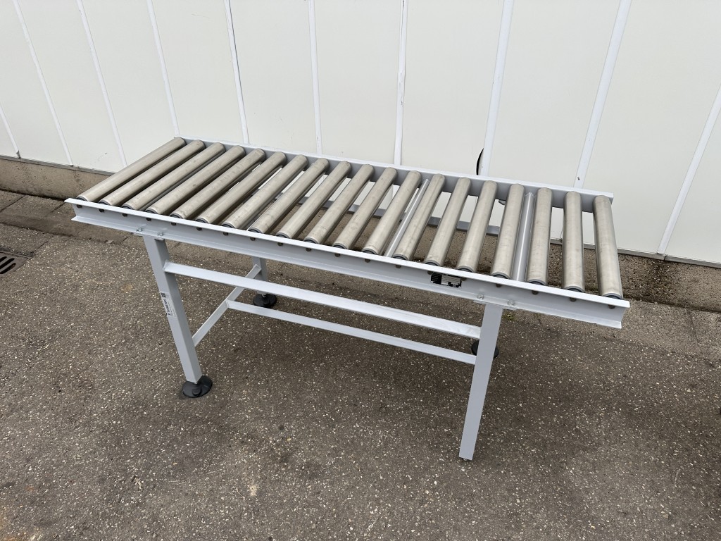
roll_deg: +0.4
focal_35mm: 24
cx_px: 360
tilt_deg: -33.1
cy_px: 270
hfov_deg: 71.6
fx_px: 500
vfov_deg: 56.8
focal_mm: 6.86
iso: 64
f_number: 1.78
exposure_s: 1/212
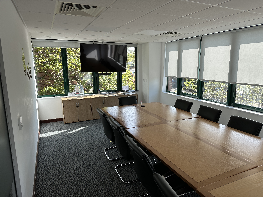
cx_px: 132
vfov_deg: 56.8
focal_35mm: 24
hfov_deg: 71.6
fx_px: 182
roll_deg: +2.3
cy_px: 98
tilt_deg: -10.2
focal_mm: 6.86
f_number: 1.78
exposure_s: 1/604
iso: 80
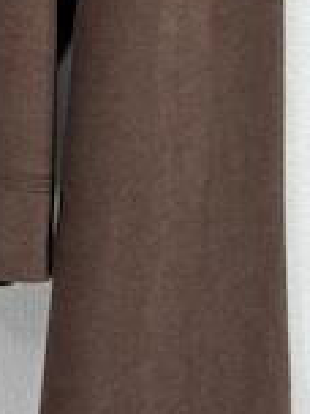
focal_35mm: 168
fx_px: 2006
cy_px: -492
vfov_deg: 10.5
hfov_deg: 8.2
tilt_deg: -7.3
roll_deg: -1.2
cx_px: -411
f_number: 1.6
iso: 64
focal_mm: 5.96
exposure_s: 1/100
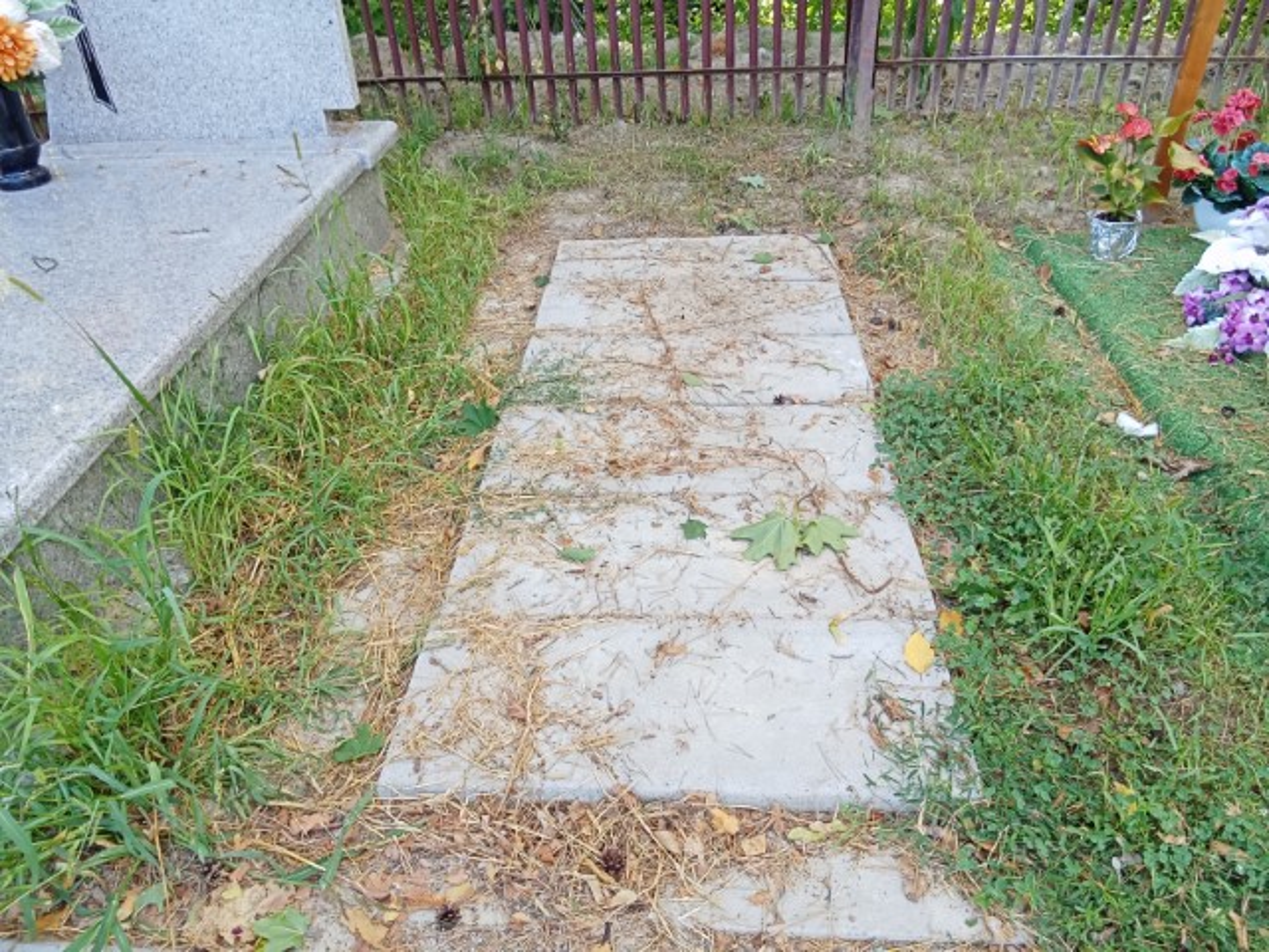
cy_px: 476
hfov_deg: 65.3
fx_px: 990
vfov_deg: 51.4
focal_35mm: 27
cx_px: 634
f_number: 2
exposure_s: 1/126
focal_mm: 2.79
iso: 105
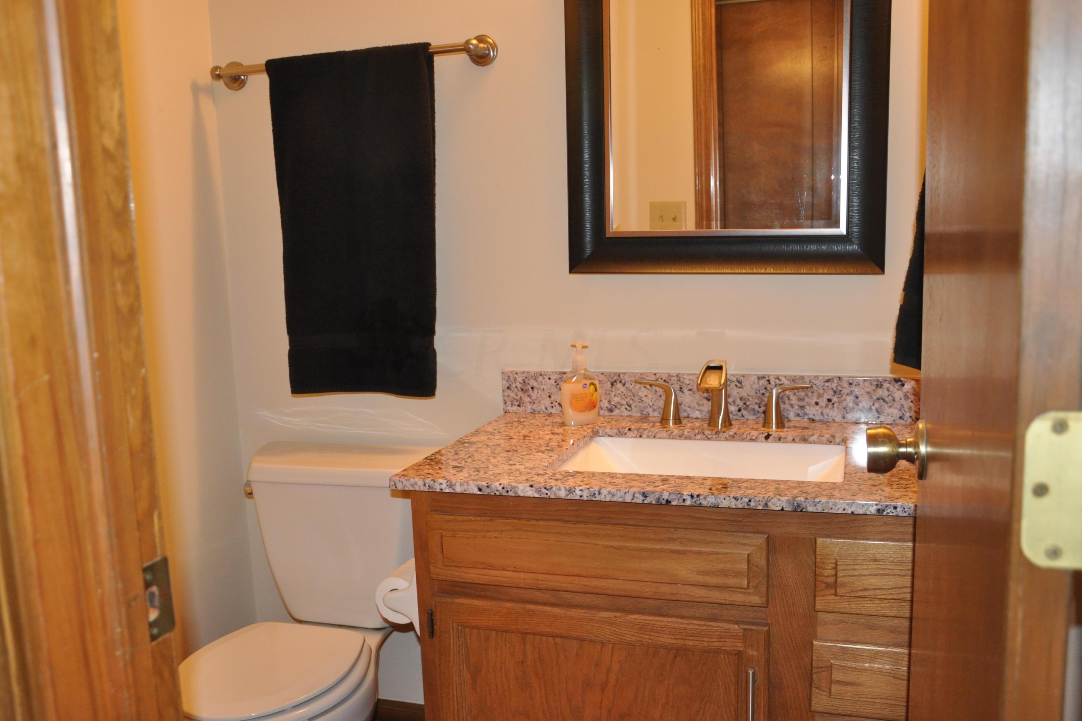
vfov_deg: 39.4
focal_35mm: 34
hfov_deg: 56.5
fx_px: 1008
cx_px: 542
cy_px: 352
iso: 800
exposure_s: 1/60
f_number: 3.8
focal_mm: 21
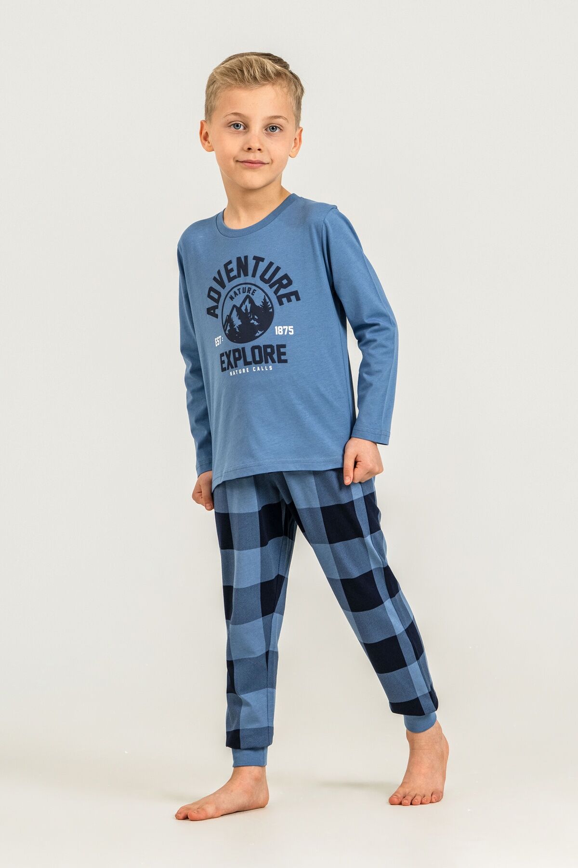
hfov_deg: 11.1
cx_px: 289
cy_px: 434
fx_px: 2962
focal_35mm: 123
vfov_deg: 16.7
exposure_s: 1/160
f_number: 7.1
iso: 250
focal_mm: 82
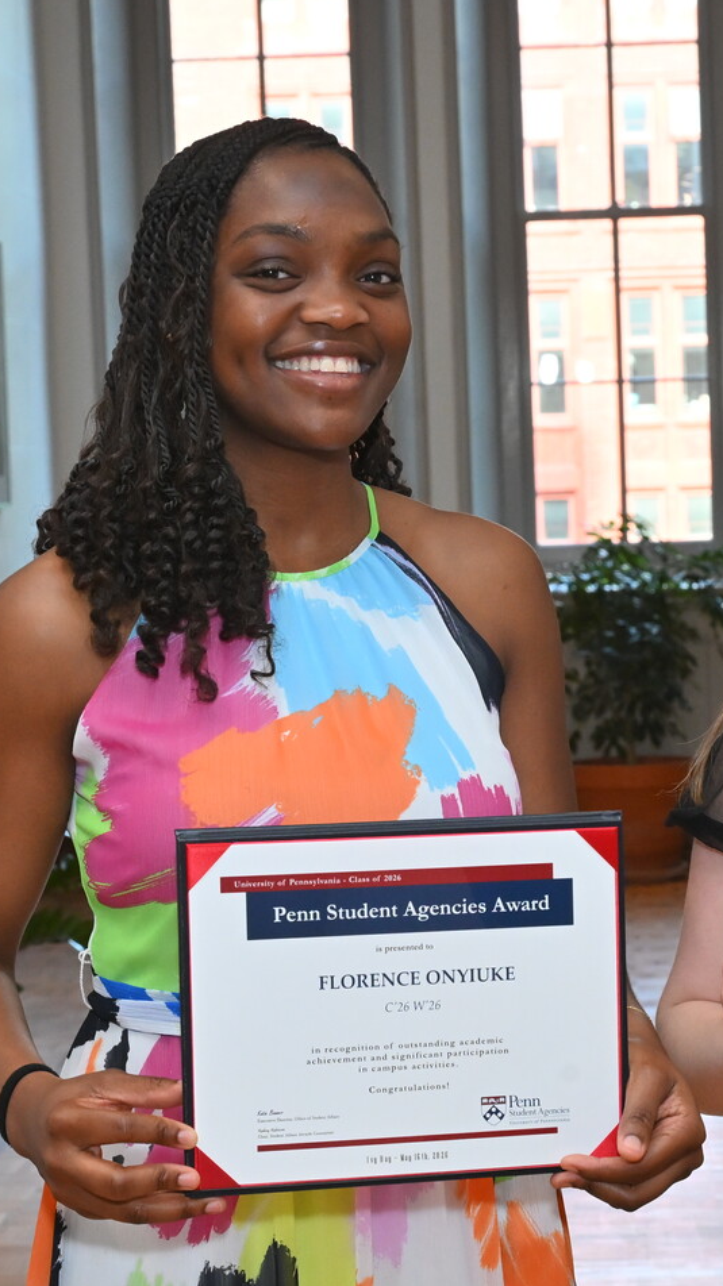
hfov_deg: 11.3
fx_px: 3649
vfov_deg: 20.0
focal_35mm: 107
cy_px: 771
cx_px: 505
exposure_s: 1/100
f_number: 9
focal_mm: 54
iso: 2000
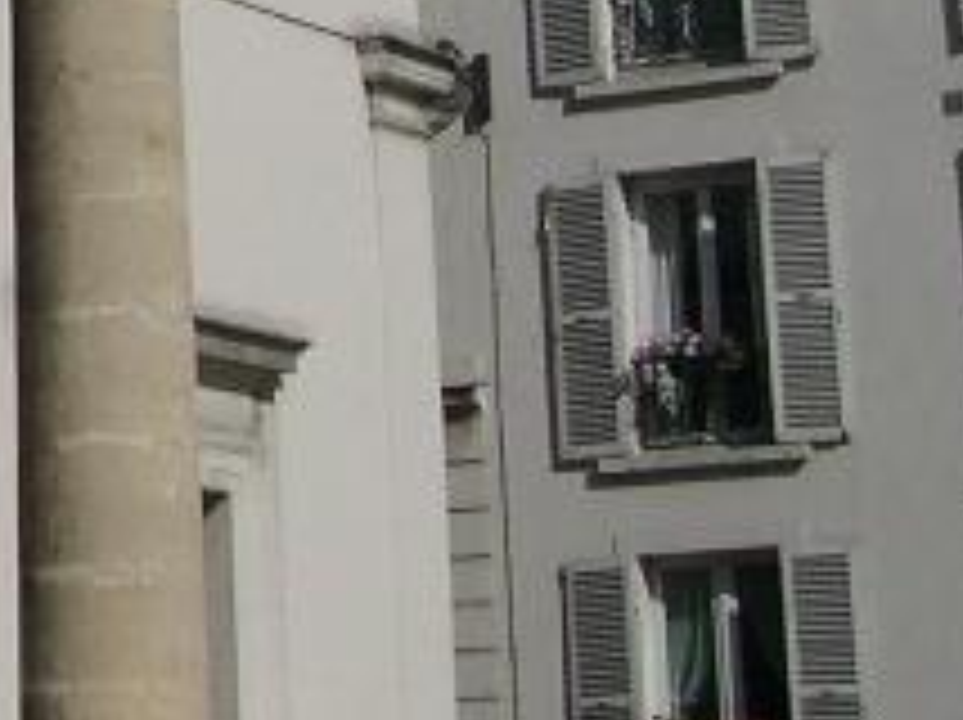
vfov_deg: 7.7
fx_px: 5057
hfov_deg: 10.0
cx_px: -1022
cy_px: -850
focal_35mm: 182
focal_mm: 8
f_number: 7.6
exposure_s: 1/731
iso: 100
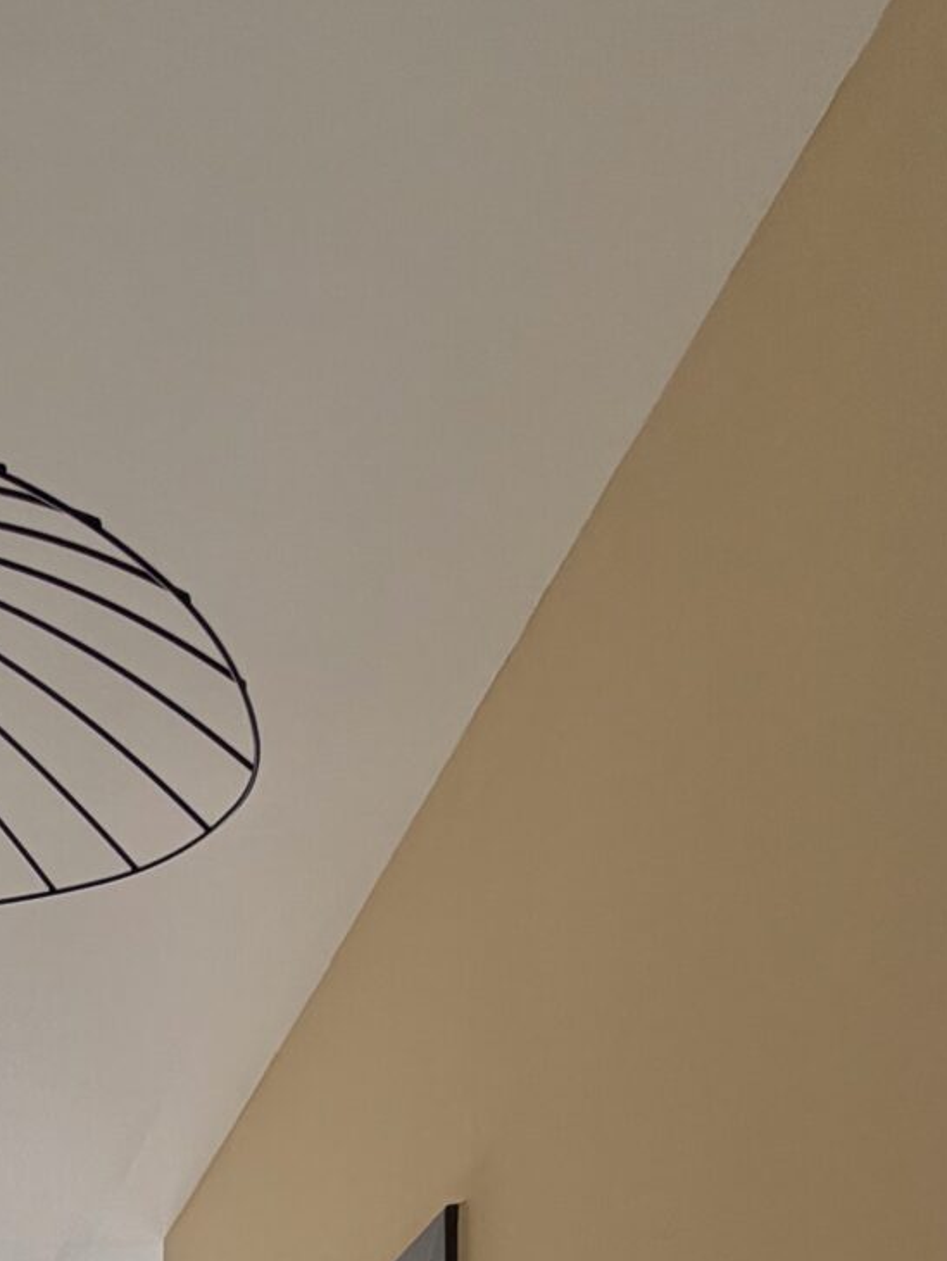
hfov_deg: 25.8
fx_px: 1786
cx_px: -260
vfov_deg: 25.3
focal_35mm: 49
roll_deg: +0.8
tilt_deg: -0.8
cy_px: 2037
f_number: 2.2
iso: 50
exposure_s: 1/291
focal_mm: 2.22
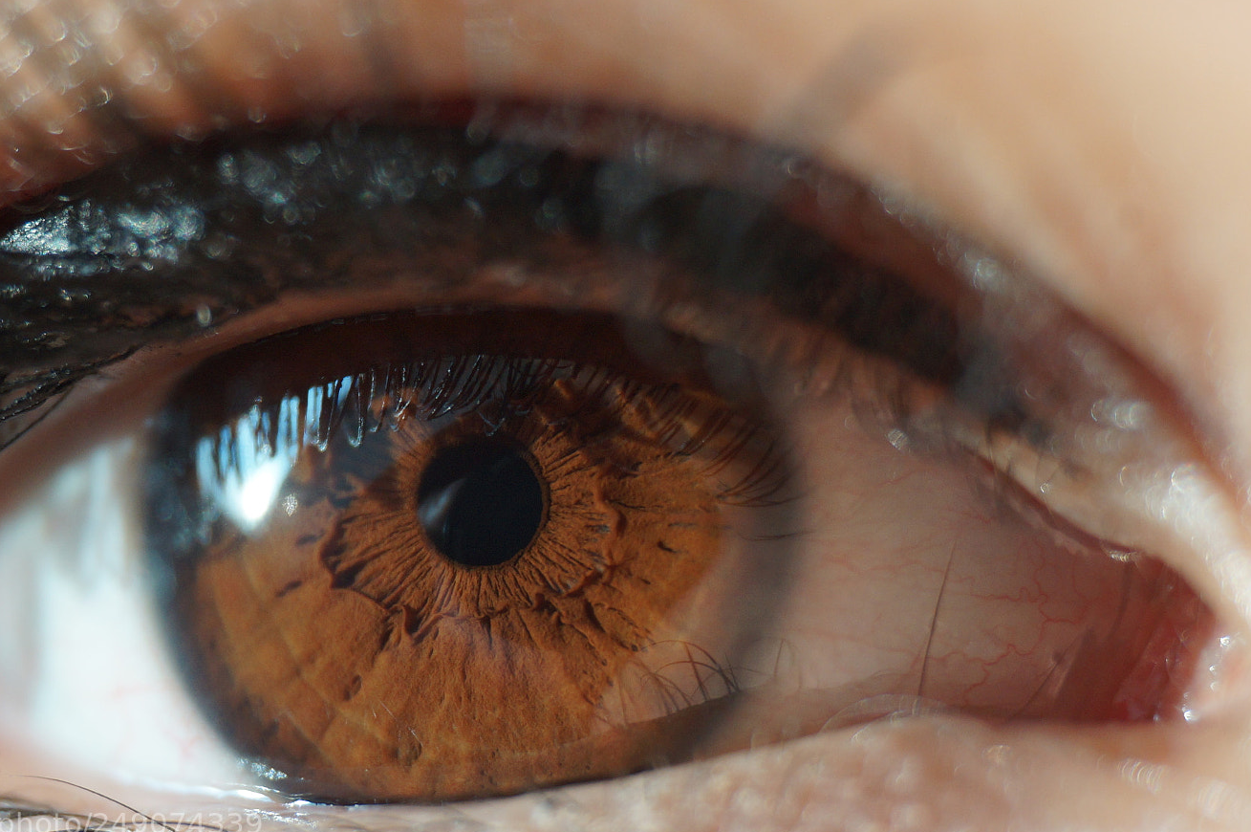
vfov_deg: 20.6
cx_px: 527
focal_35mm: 66
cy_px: 391
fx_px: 2291
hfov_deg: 30.5
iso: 800
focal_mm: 36
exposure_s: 1/160
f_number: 5.6
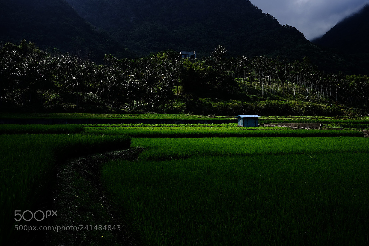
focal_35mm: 35
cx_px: 184
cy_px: 123
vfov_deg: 37.8
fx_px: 359
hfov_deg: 54.4
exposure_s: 1/400
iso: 200
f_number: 5.6
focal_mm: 23
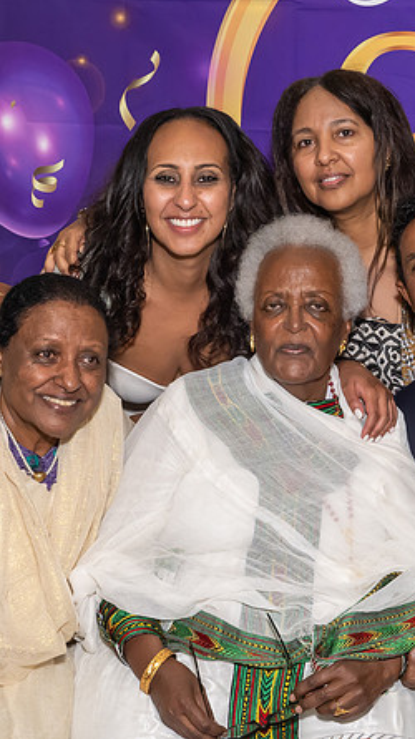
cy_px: 392
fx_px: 1332
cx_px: 266
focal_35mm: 68
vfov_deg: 31.0
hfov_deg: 17.7
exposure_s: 1/250
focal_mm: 23
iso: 1250
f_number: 9
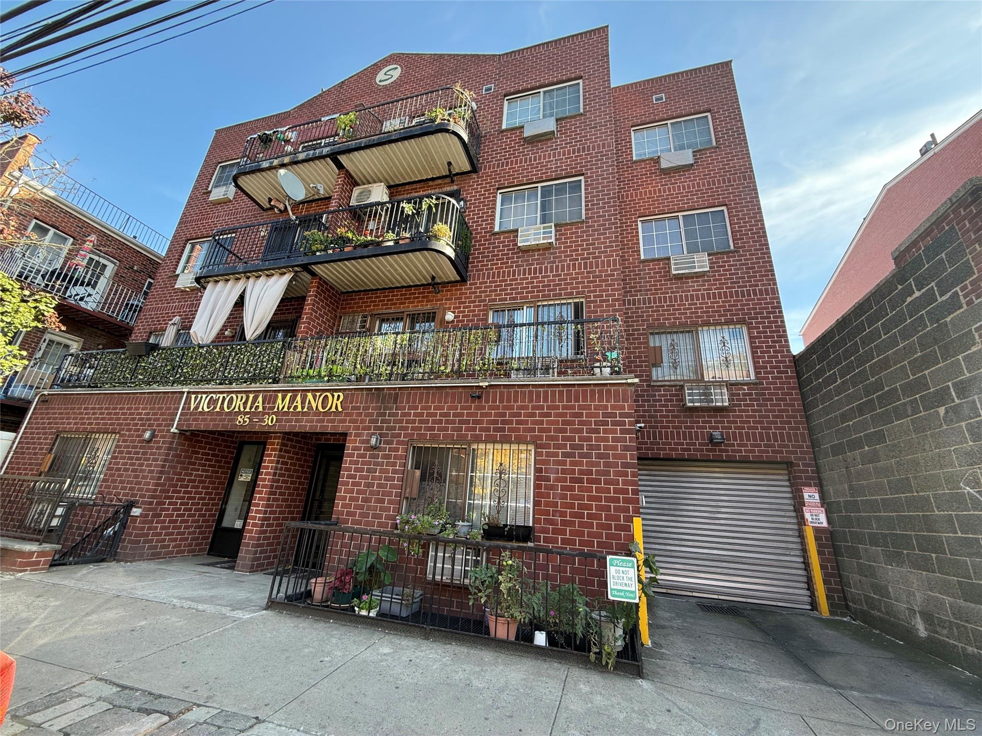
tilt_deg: +19.3
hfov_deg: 102.1
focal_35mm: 14
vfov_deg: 85.7
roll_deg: -3.9
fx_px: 397
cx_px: 491
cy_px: 368
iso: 50
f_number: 2.2
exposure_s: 1/136
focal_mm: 2.22
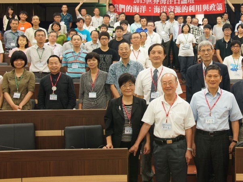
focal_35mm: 53
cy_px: 60
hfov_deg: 35.3
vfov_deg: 27.4
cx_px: 185
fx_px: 372
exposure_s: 1/30
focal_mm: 22
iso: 1600
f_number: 6.3
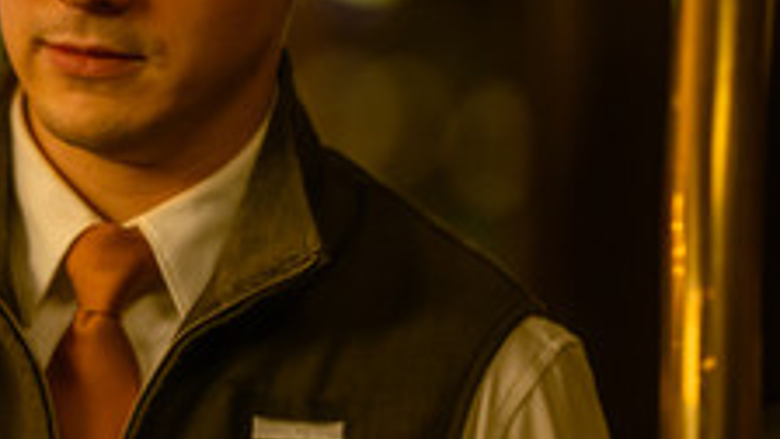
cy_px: 99
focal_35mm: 316
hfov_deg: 6.8
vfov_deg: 3.8
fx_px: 6536
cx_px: -31
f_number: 1.8
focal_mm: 135
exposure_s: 1/200
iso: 1000
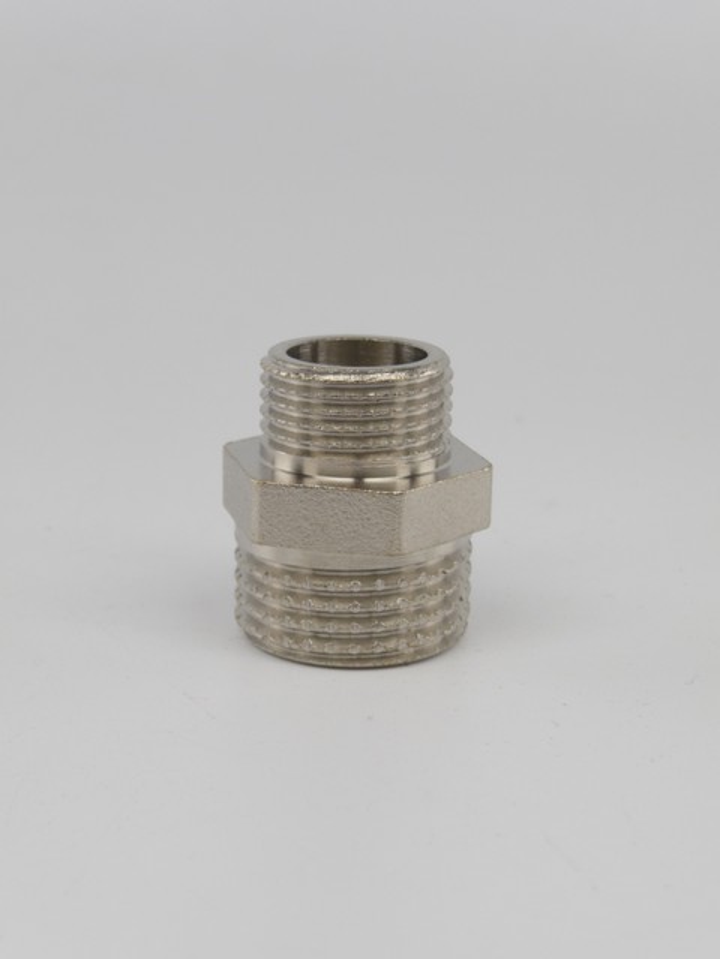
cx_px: 360
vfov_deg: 31.2
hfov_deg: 23.7
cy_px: 480
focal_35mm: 62
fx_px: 1719
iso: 100
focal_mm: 10.5
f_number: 4.5
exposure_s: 1/800
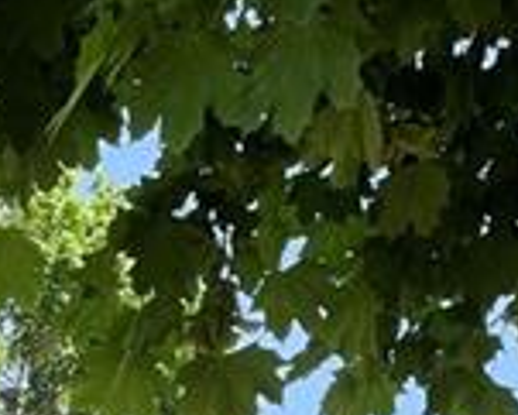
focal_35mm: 129
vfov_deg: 10.3
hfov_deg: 14.8
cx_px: 117
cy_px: 1008
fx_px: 1979
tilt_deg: -1.4
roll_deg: -1.5
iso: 50
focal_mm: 5.1
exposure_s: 1/580
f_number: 1.6
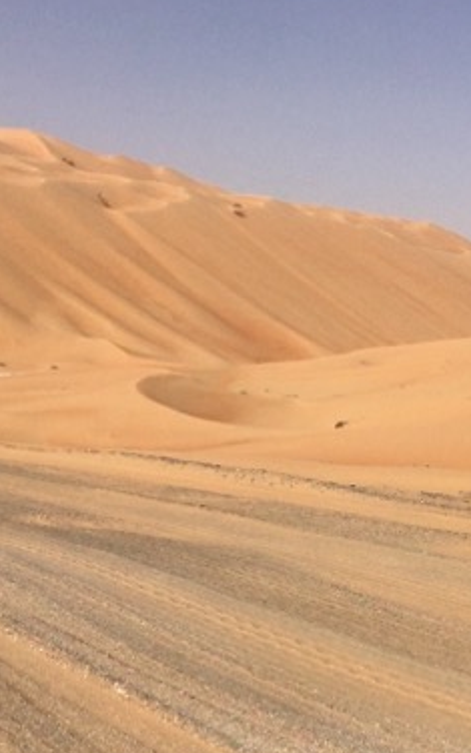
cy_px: 395
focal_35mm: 56
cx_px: 381
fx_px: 1150
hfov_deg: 22.8
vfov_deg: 36.3
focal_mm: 2.65
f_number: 2.2
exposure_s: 1/3623
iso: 32
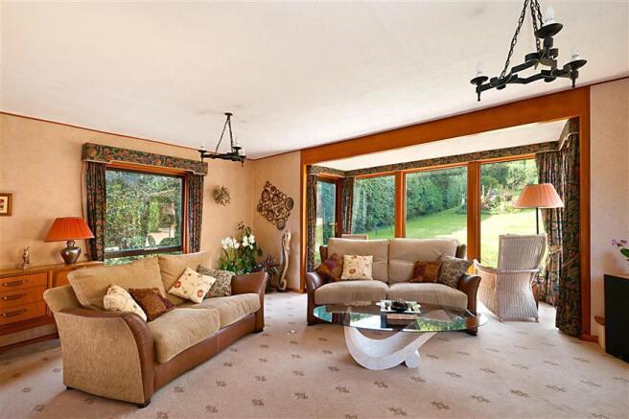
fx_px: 262
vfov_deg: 77.3
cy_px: 210
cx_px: 314
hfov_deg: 100.4
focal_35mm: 15
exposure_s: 1/5
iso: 200
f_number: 8
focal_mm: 10
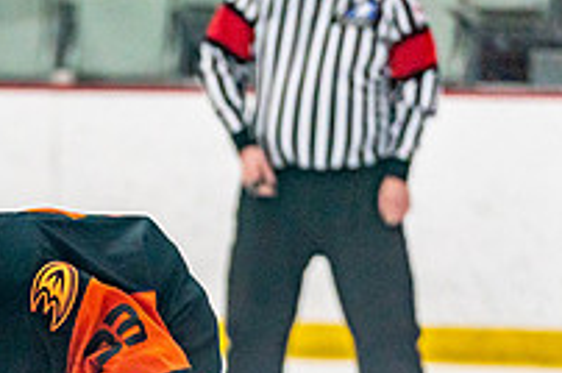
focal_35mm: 448
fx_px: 6983
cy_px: 527
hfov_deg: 4.6
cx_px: 42
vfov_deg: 3.1
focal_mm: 150
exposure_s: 1/1250
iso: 3200
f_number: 2.8
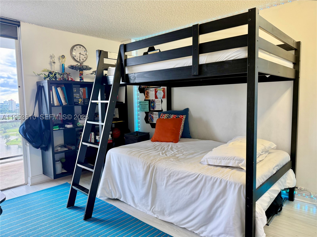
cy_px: 118
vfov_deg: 56.8
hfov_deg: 71.6
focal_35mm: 24
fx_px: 220
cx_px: 158
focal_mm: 6.76
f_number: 1.78
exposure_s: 1/120
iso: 200
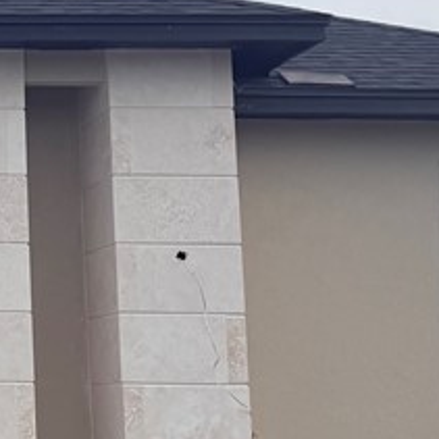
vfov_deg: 16.9
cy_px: 173
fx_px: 1478
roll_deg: +0.1
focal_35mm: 103
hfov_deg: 15.0
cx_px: -318
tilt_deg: +8.4
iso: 80
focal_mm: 6.76
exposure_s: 1/858
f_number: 1.78
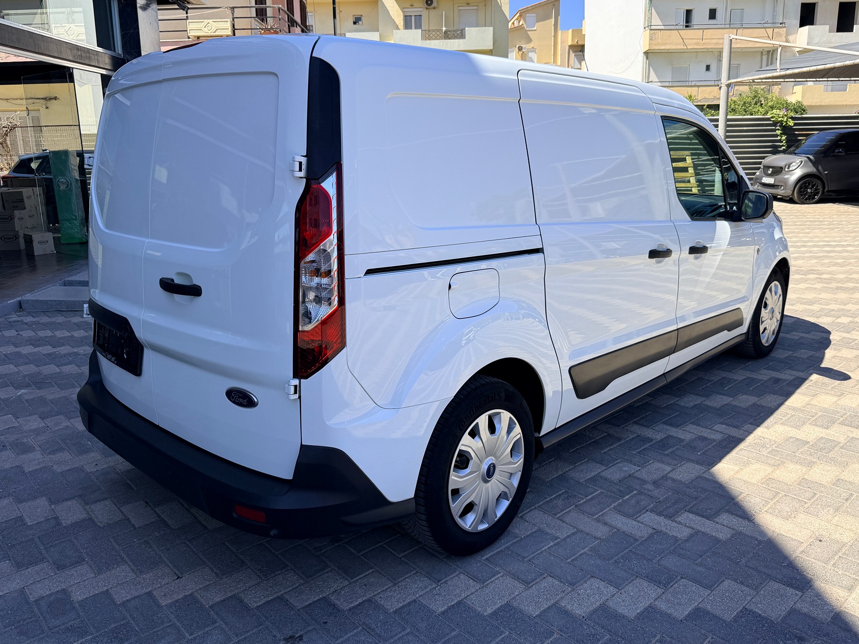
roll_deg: +1.2
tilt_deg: -12.0
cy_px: 295
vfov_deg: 51.3
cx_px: 422
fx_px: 670
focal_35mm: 27
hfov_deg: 65.3
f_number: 1.78
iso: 80
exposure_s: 1/3021
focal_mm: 6.76
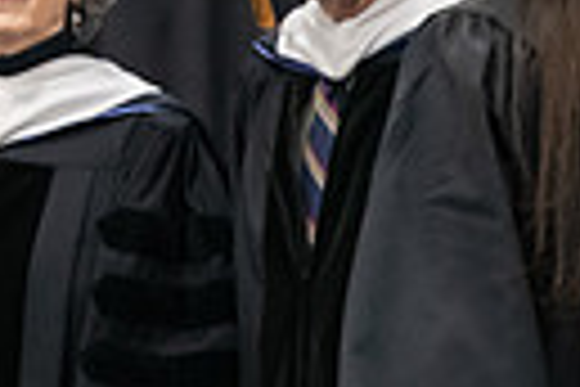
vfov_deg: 1.6
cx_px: -616
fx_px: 13774
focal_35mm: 855
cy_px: -2
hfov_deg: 2.4
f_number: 3.2
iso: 3200
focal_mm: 190
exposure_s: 1/200
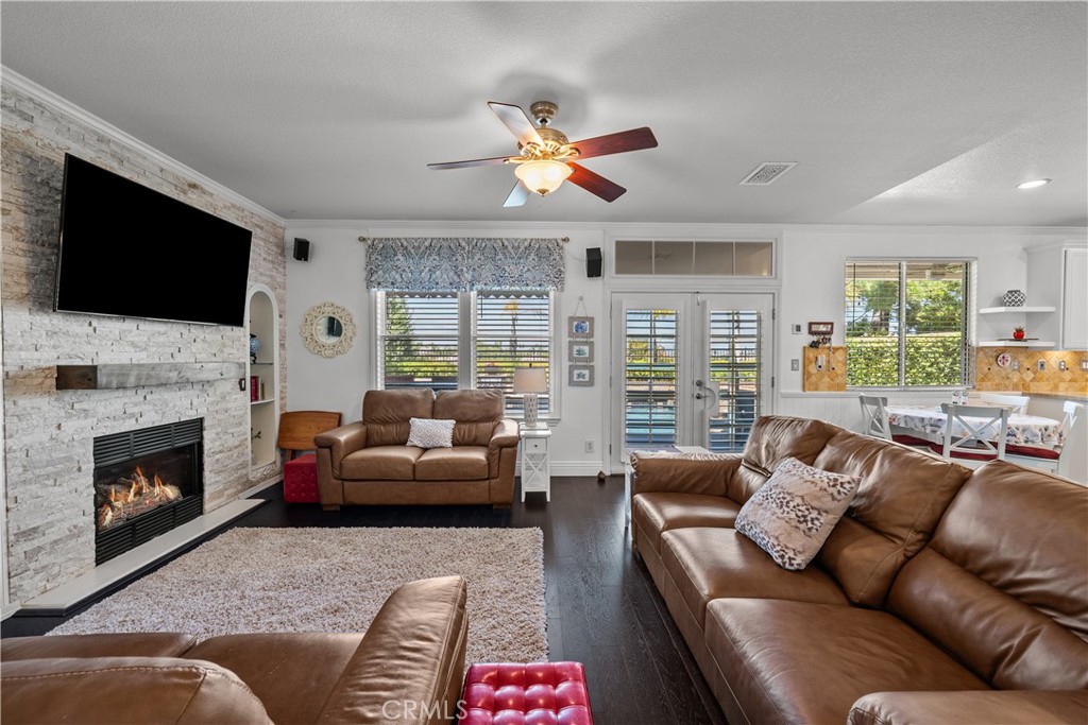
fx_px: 423
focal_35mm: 14
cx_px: 544
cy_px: 362
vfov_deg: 81.2
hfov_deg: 104.2
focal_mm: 14
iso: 100
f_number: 9
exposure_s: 1/1.25
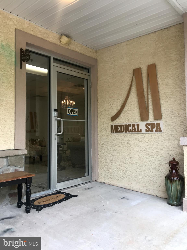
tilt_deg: +4.0
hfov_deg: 49.7
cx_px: 94
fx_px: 202
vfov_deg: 63.4
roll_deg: +0.3
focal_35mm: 28
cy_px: 125
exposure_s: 1/120
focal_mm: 3.99
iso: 32
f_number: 1.8
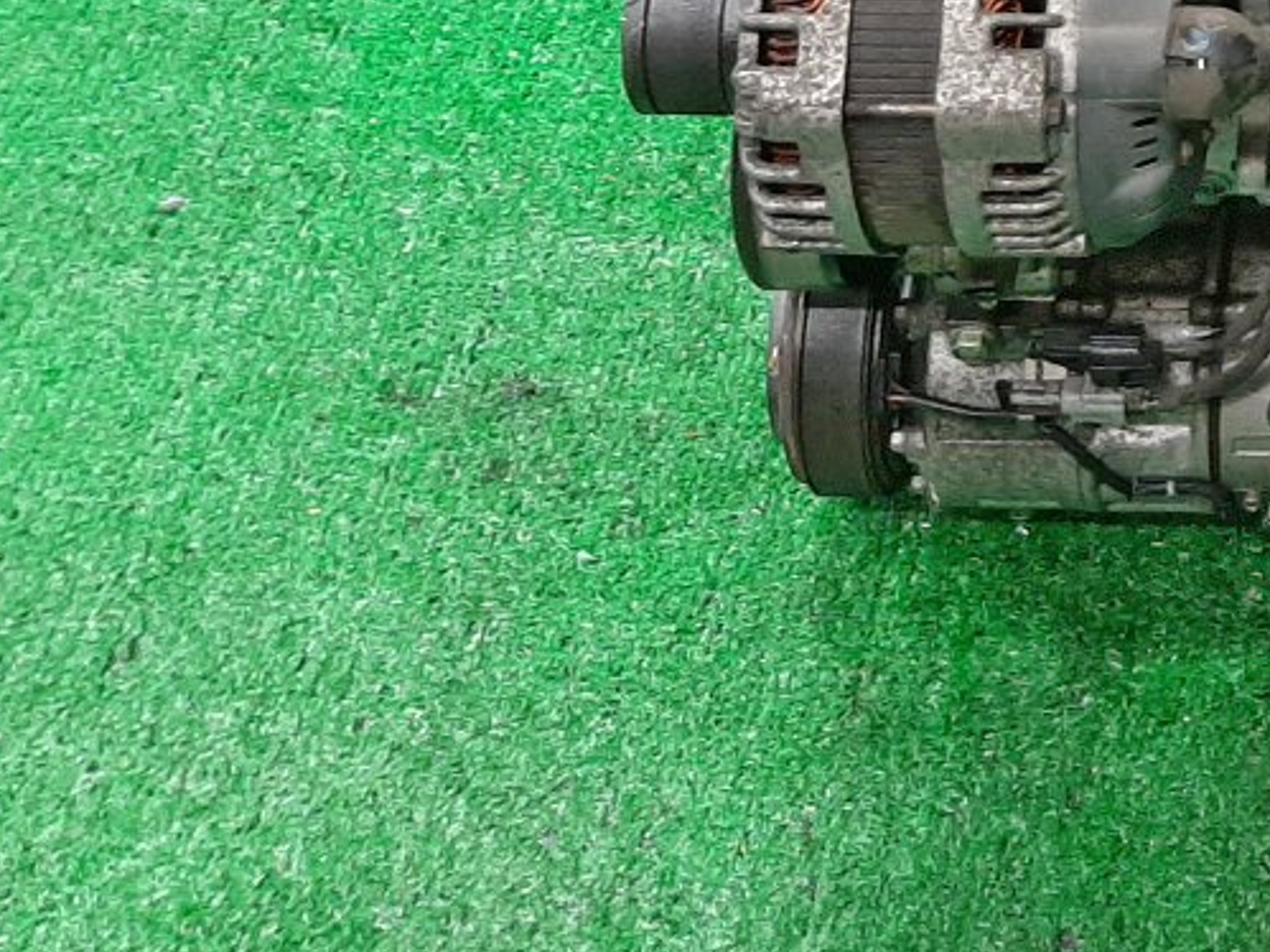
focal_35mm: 75
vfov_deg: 18.0
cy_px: -384
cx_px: 1675
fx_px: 2751
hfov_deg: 23.0
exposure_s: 1/50
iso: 226
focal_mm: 3.93
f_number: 1.7
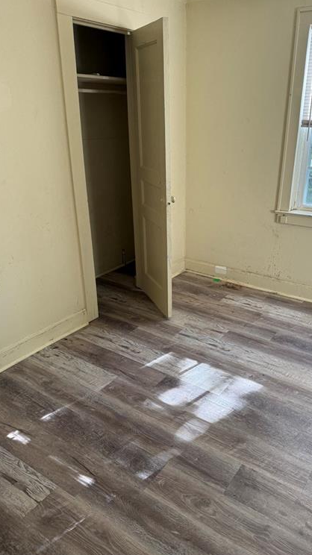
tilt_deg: -24.0
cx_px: 187
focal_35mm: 27
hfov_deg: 42.7
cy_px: 279
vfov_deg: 69.9
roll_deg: -1.7
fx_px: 397
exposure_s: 1/121
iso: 160
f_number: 1.78
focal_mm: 6.76
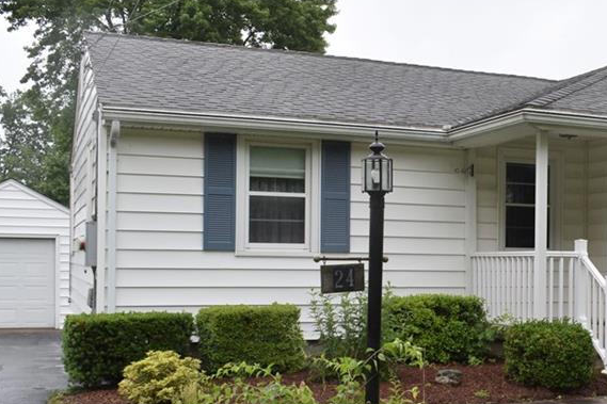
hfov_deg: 36.0
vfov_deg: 24.9
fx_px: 910
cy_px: 268
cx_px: 457
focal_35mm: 54
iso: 200
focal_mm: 20
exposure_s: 1/250
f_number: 8
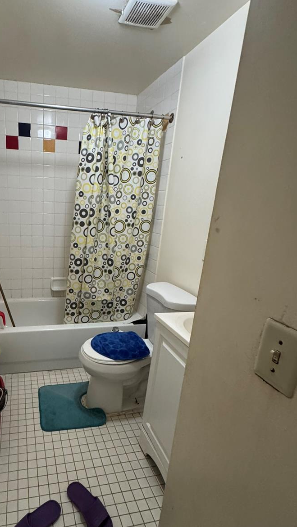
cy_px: 287
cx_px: 74
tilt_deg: -16.3
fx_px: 280
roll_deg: -1.7
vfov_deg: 86.4
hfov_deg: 53.4
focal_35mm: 20
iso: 500
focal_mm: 2.22
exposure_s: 1/60
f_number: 2.2
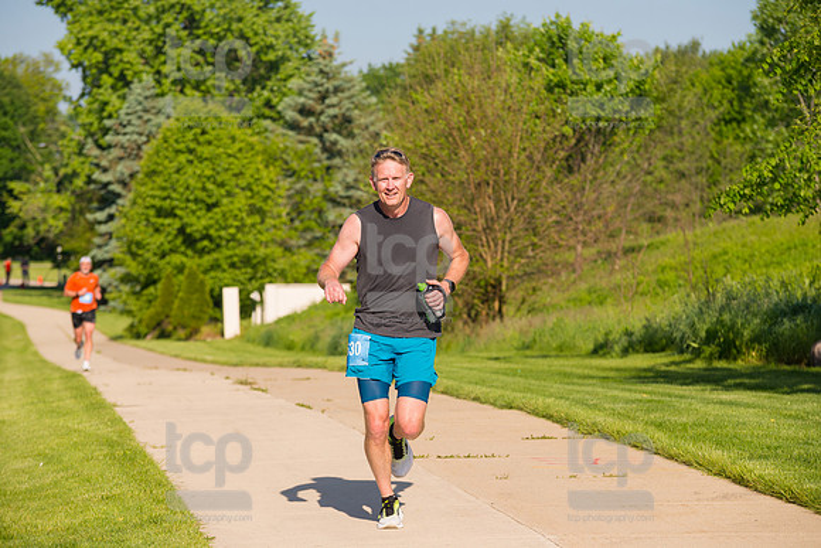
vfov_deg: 10.2
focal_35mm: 135
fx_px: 3079
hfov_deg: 15.2
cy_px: 274
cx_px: 410
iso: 400
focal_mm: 135
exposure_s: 1/2000
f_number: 5.6
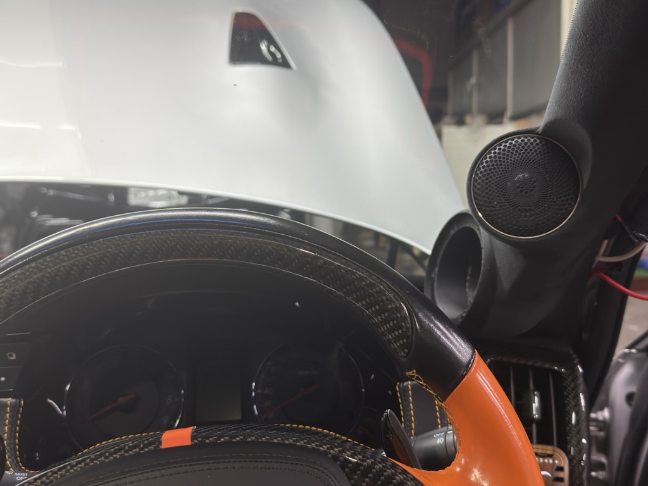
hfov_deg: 52.6
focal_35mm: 35
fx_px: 655
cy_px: 243
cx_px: 324
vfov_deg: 40.7
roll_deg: +1.3
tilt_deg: -5.1
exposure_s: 1/50
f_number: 1.78
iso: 125
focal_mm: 6.76
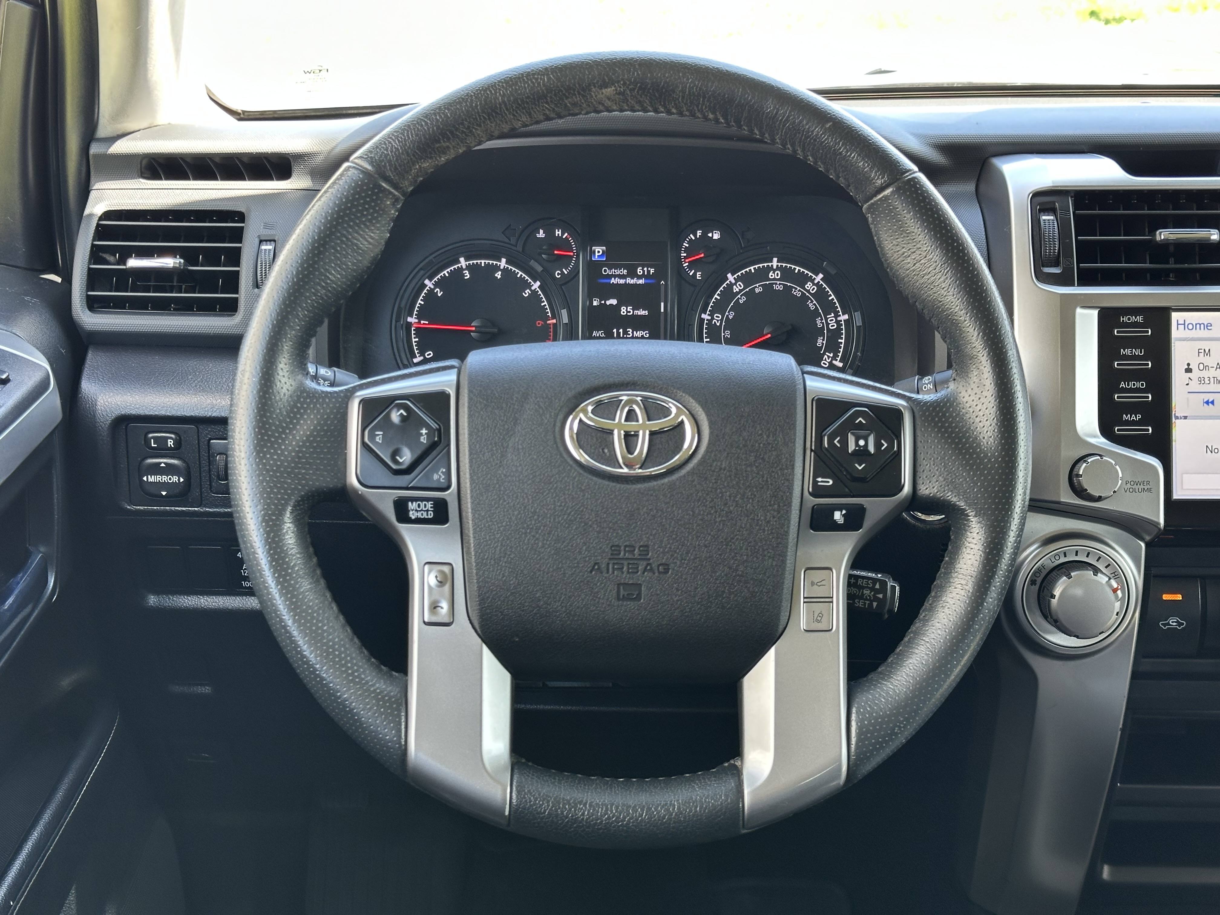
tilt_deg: -19.1
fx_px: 1692
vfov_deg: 30.3
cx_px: 610
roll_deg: +2.2
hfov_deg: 39.7
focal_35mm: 48
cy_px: 458
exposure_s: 1/67
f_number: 1.78
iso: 80
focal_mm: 6.86
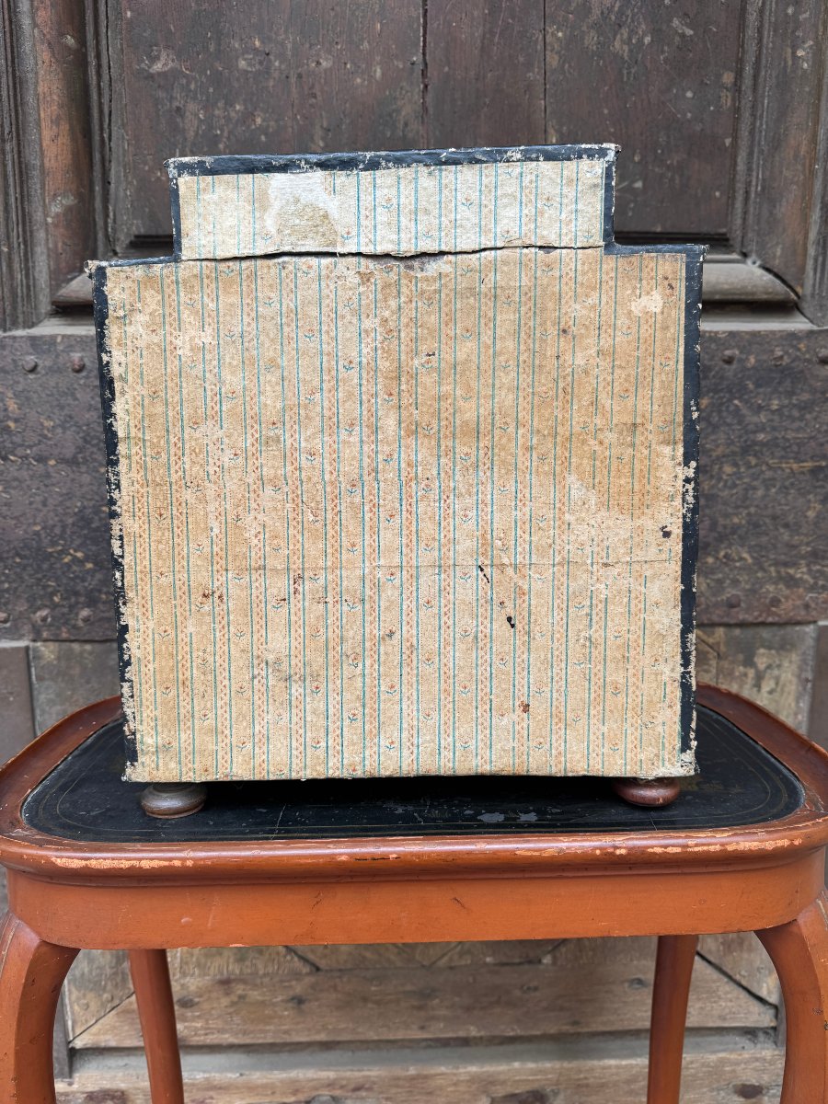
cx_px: 414
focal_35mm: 24
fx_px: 765
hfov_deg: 56.8
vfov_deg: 71.6
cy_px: 552
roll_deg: -0.6
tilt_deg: -10.0
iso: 64
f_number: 1.78
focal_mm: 6.76
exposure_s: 1/171
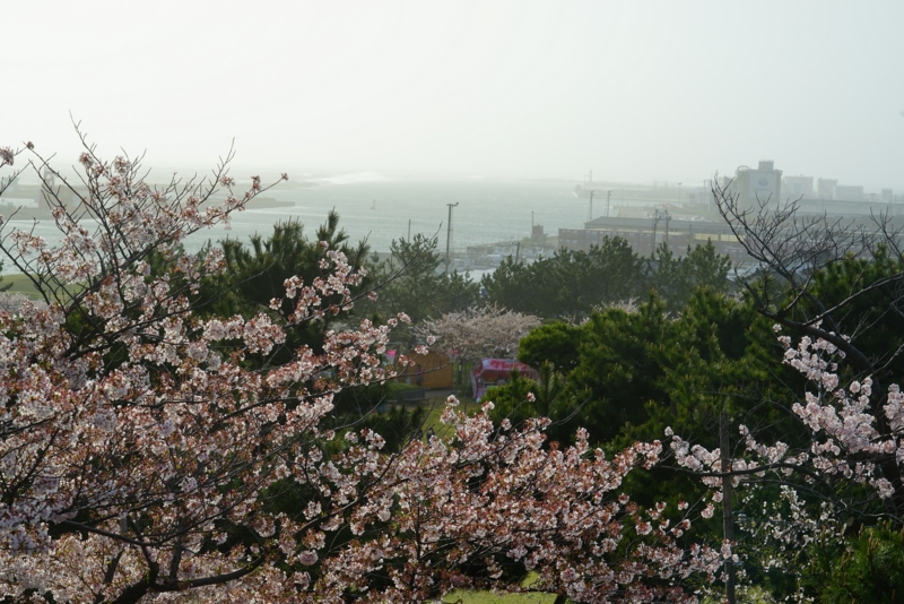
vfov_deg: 16.5
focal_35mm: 83
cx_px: 452
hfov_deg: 24.5
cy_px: 302
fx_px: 2085
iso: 100
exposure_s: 1/200
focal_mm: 83
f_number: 11
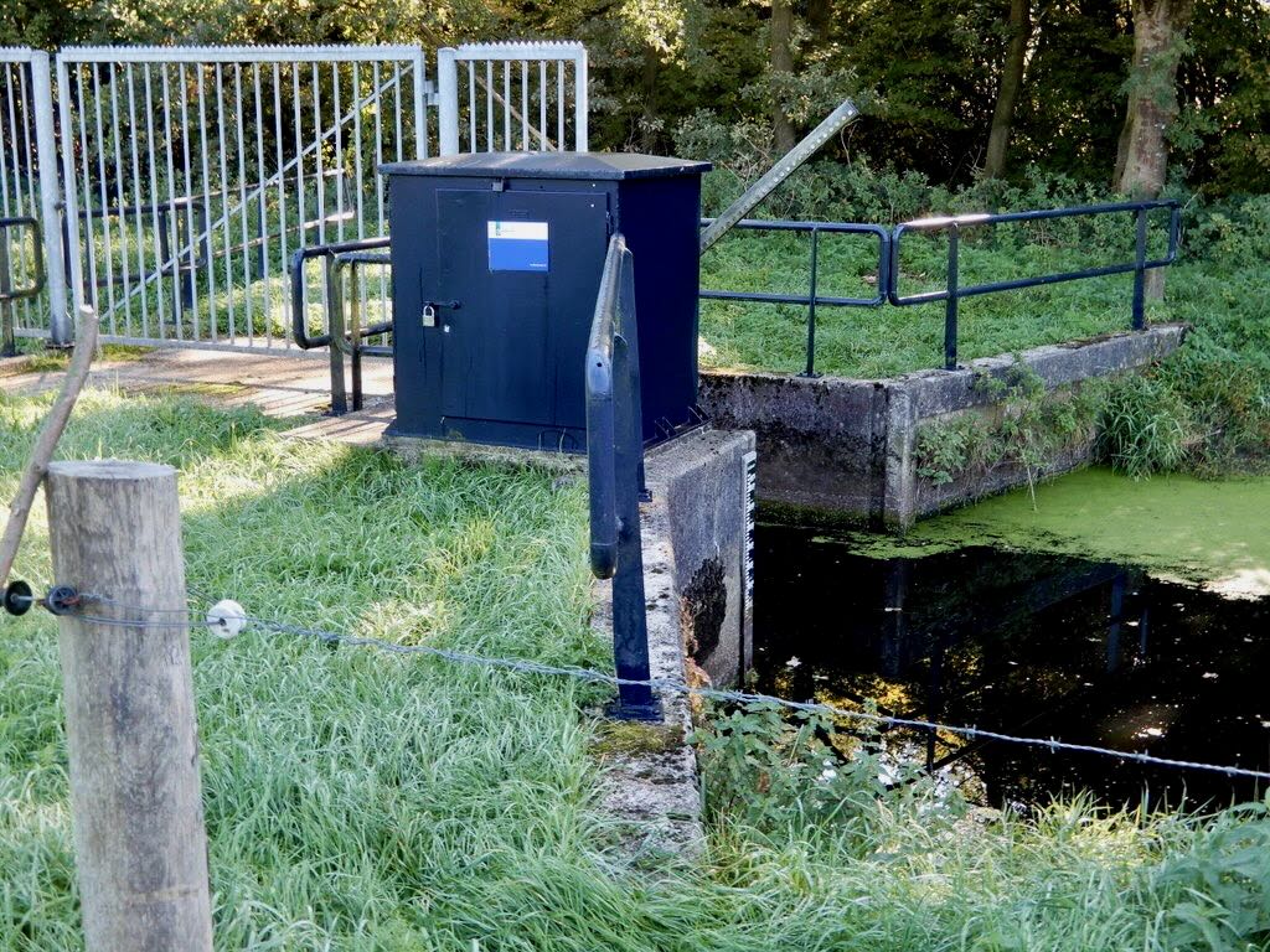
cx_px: 635
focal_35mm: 45
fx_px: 1651
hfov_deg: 42.1
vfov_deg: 32.2
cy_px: 476
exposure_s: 1/40
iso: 80
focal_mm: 8
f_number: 4
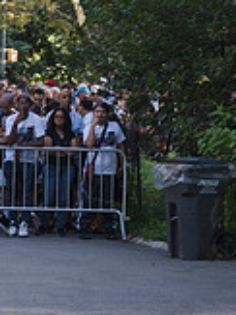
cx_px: -31
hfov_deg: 7.4
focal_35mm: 199
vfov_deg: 9.9
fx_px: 1811
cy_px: 134
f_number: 3.2
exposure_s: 1/400
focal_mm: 58
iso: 200
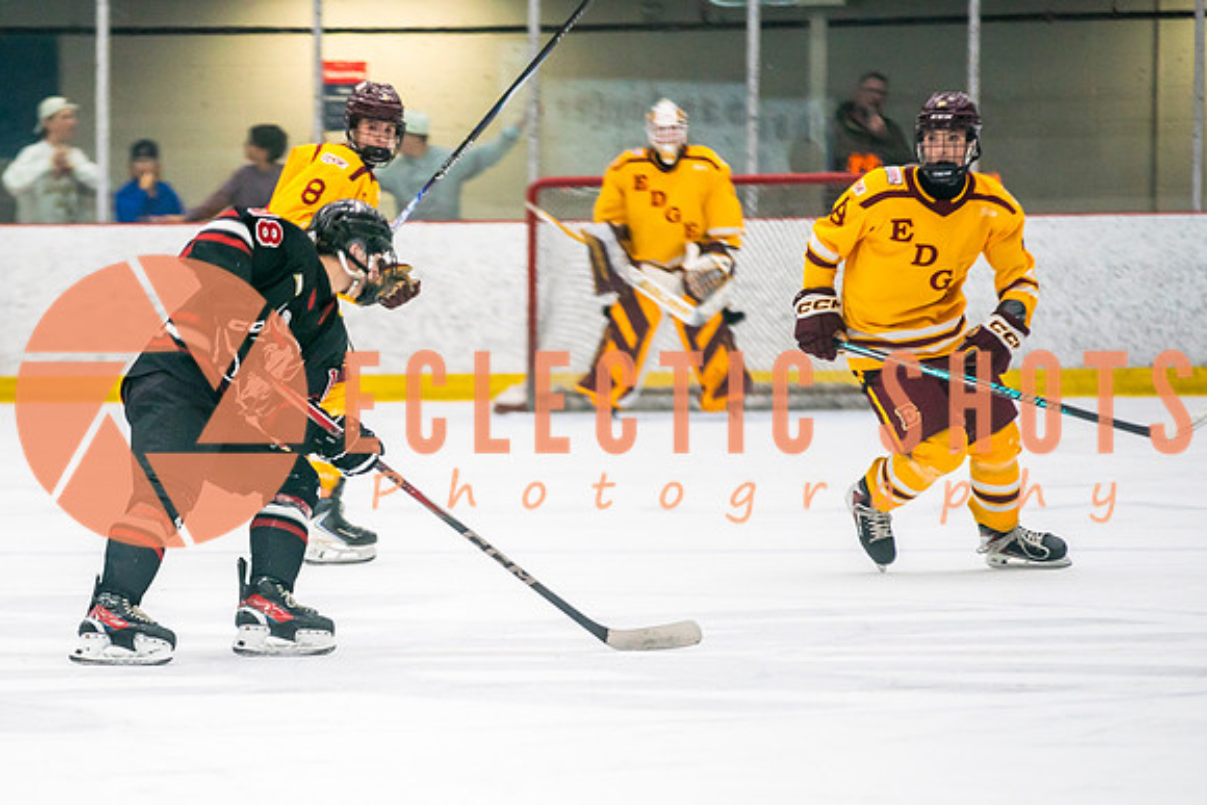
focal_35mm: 331
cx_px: 306
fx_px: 11090
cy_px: 651
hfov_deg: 6.2
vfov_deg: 4.2
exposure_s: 1/640
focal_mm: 200
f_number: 2.8
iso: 800
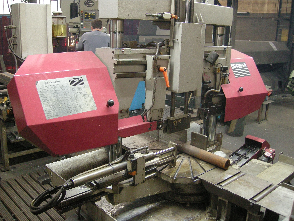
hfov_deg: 51.4
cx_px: 147
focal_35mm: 36
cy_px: 110
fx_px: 306
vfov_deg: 39.7
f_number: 2.7
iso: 400
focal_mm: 7.5
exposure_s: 1/11.2
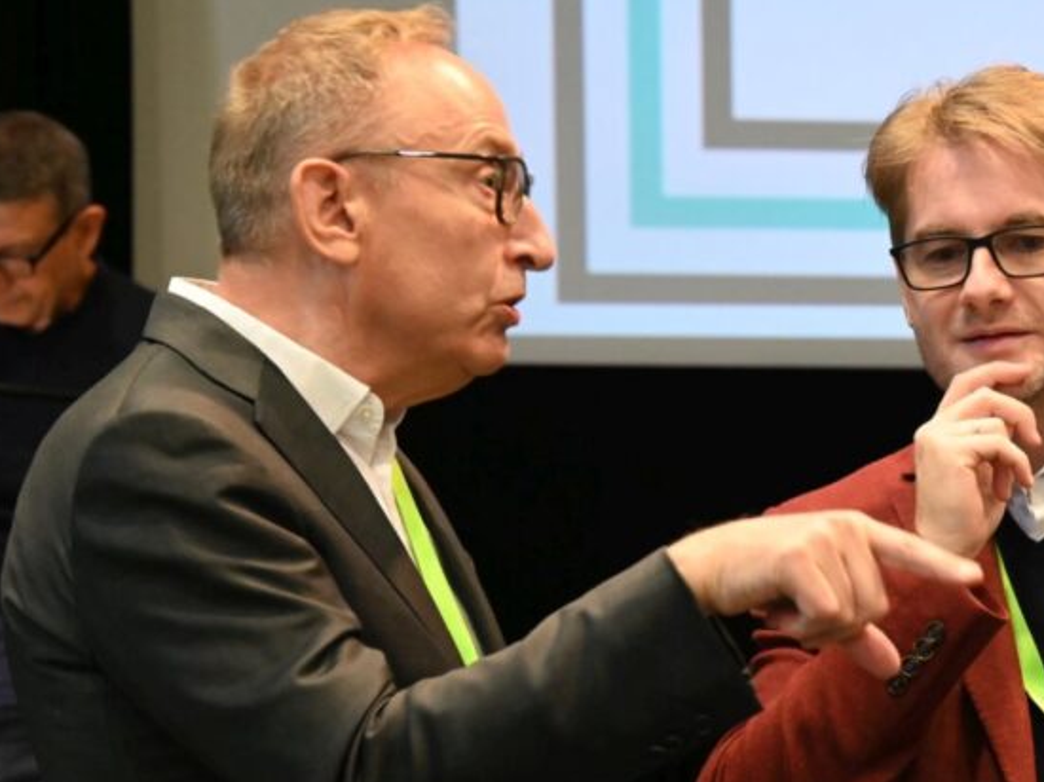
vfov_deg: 9.2
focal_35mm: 161
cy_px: 567
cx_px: 867
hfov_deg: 12.2
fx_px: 4854
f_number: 6.3
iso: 6400
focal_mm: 90
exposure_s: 1/60
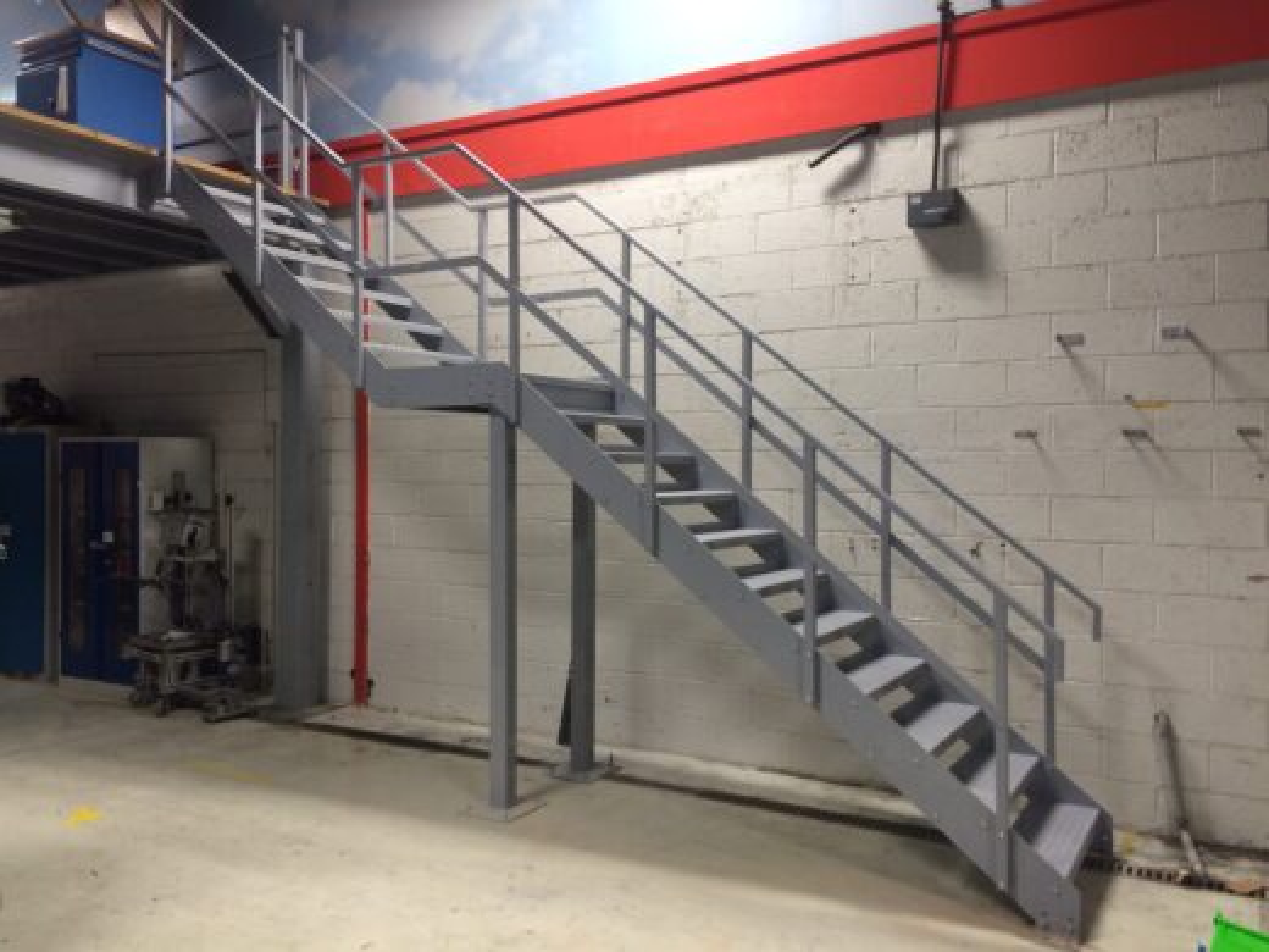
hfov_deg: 61.7
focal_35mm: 29
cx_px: 634
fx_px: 1063
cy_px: 476
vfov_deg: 48.2
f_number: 2.2
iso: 80
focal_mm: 4.15
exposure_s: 1/33
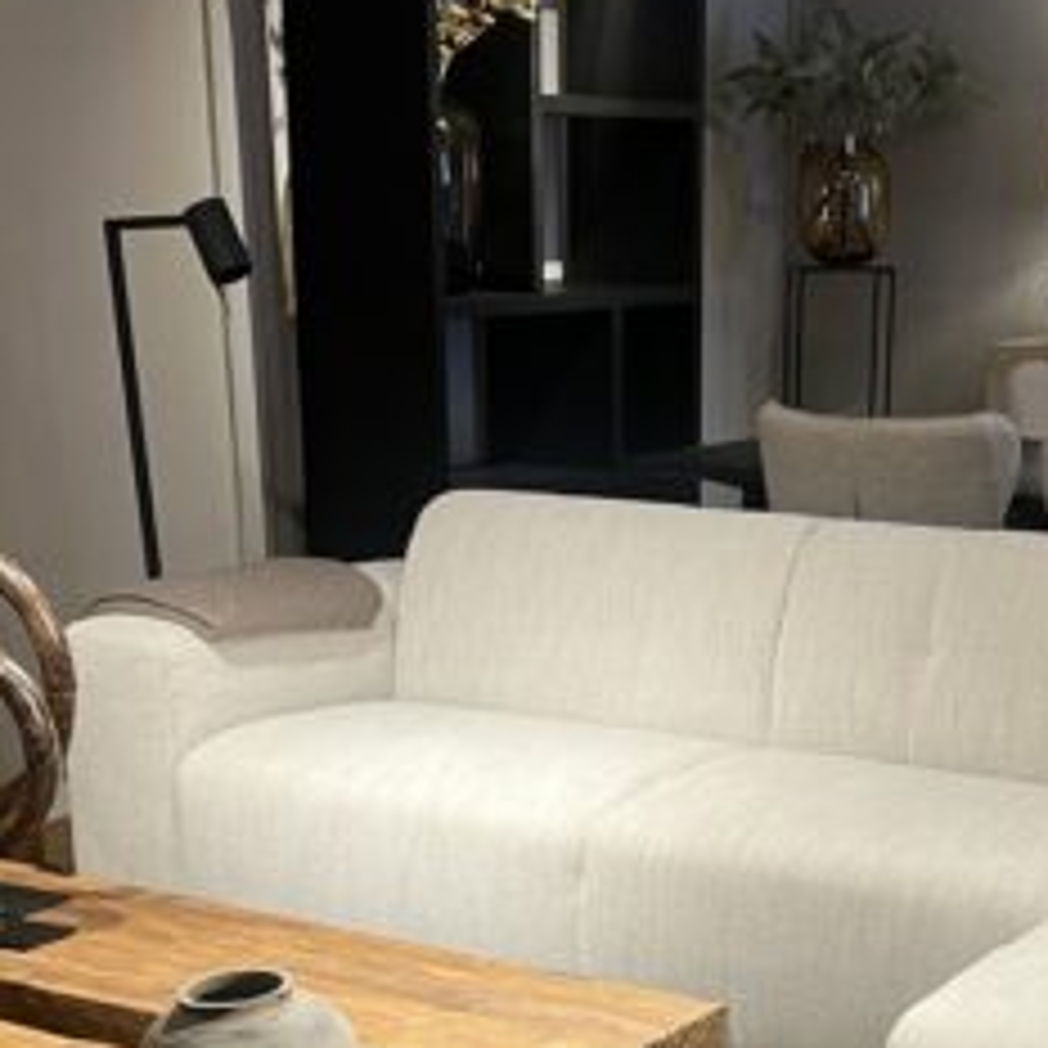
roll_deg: -0.3
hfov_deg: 24.7
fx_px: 2363
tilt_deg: -20.6
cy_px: 1046
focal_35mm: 69
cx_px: 774
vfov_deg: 23.9
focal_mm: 5.7
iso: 80
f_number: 1.5
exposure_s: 1/50
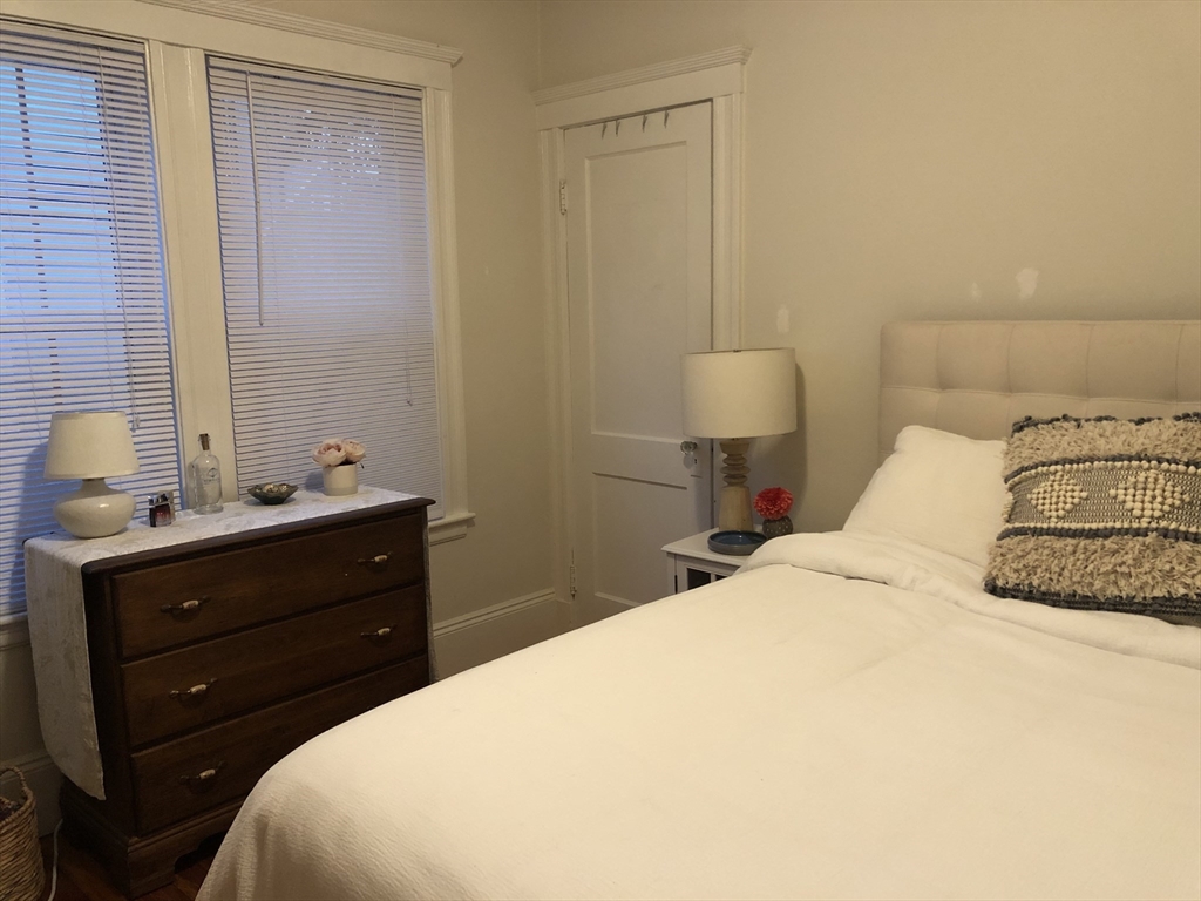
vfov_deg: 49.7
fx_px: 971
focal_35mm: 28
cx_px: 600
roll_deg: +1.4
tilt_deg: -9.0
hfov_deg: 63.4
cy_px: 450
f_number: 1.8
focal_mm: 4
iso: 80
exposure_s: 1/15
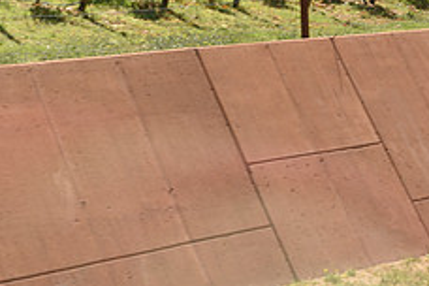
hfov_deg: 16.1
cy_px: -74
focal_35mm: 122
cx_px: -87
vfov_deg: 11.0
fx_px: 1454
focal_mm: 48
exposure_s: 1/320
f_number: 7.1
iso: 200
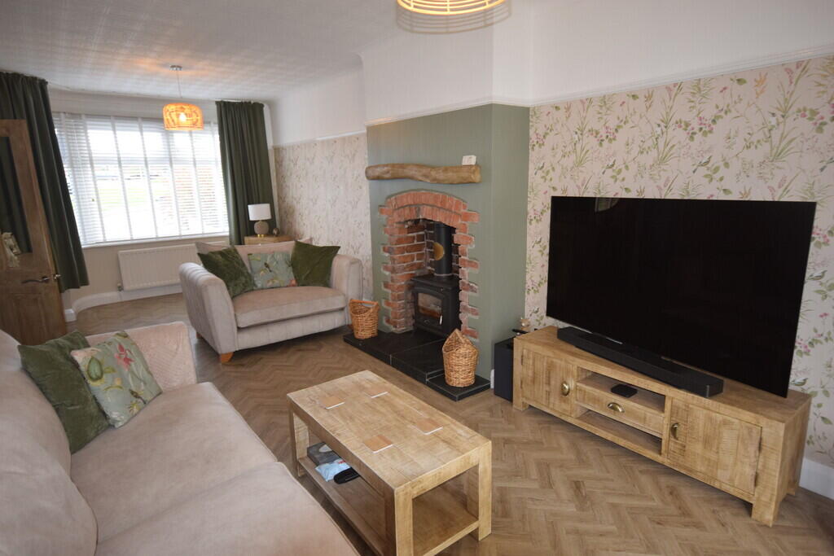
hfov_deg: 85.4
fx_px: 452
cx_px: 417
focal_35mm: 20
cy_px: 278
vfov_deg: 63.2
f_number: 4.5
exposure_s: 1/80
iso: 800
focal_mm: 13
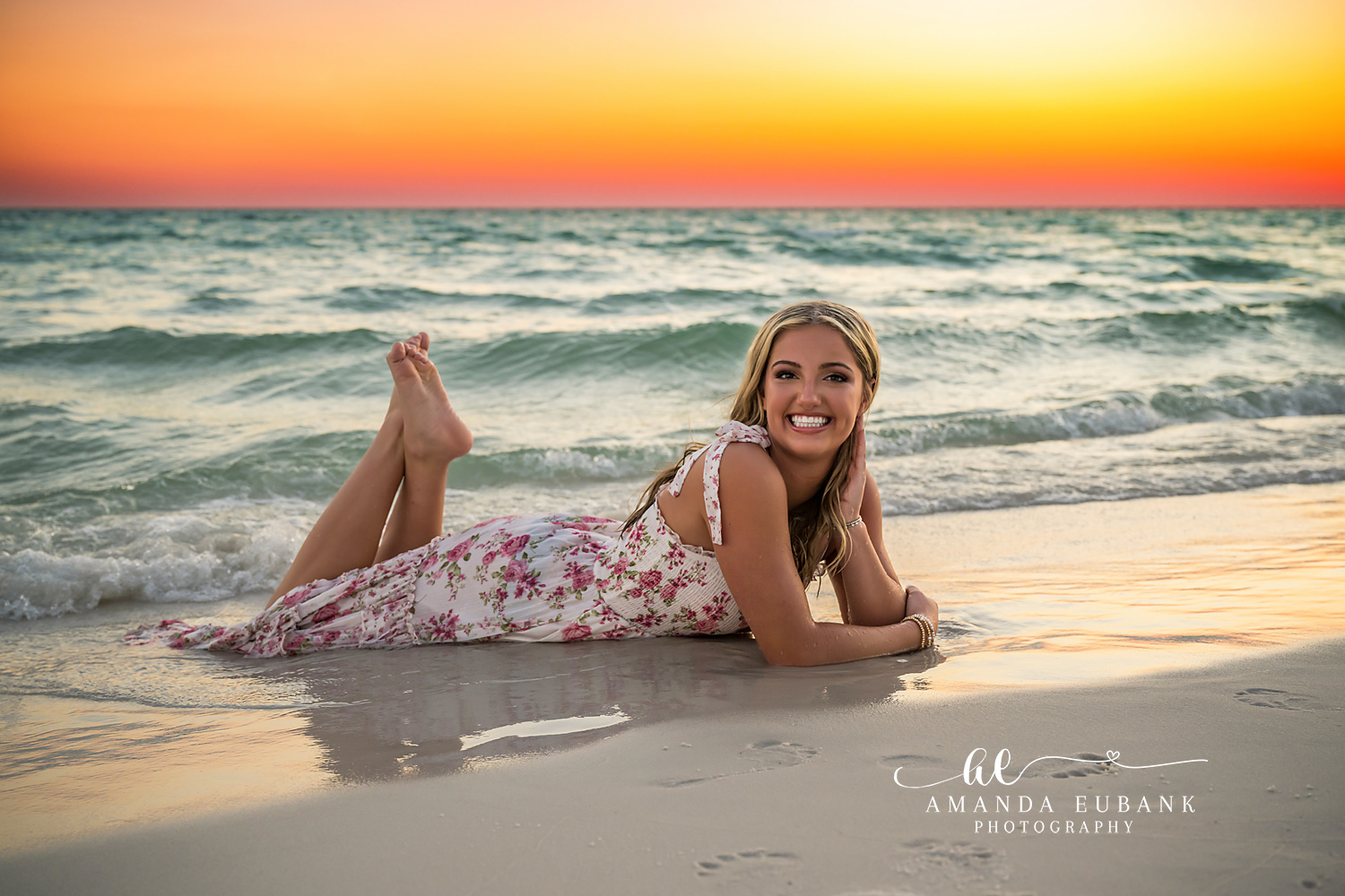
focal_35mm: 40
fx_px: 1494
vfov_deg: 33.4
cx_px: 672
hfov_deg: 48.5
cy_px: 448
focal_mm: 40
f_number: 4.5
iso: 640
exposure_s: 1/320
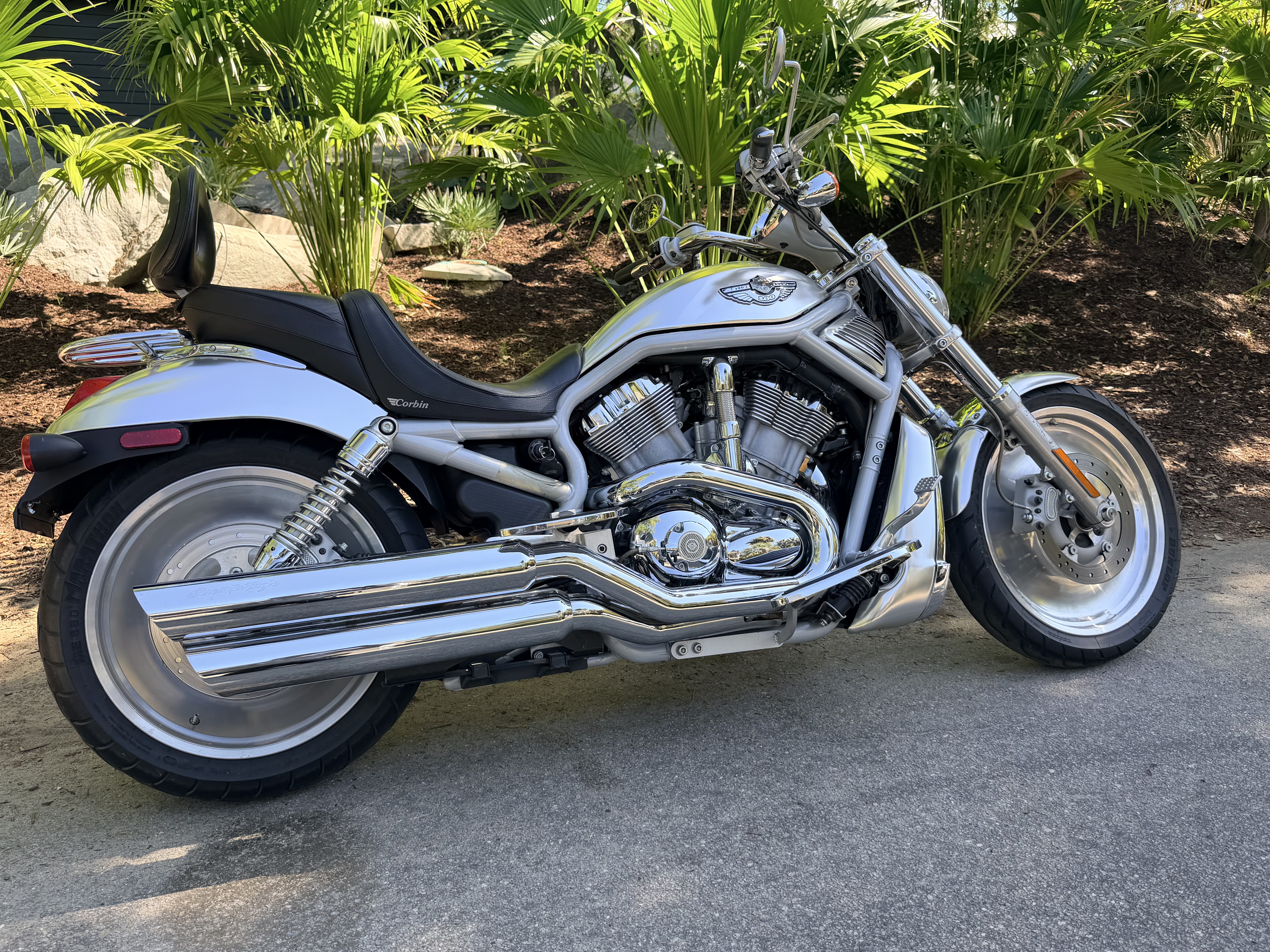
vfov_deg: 53.1
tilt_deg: -13.9
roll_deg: +1.0
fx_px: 954
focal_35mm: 26
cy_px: 470
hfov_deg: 67.3
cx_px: 601
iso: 80
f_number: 1.78
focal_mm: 6.76
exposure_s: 1/677
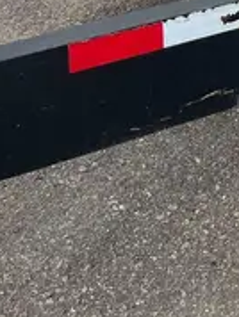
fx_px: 983
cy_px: -286
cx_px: 430
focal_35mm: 107
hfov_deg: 12.6
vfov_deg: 15.3
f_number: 1.6
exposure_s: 1/2358
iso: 50
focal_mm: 5.1
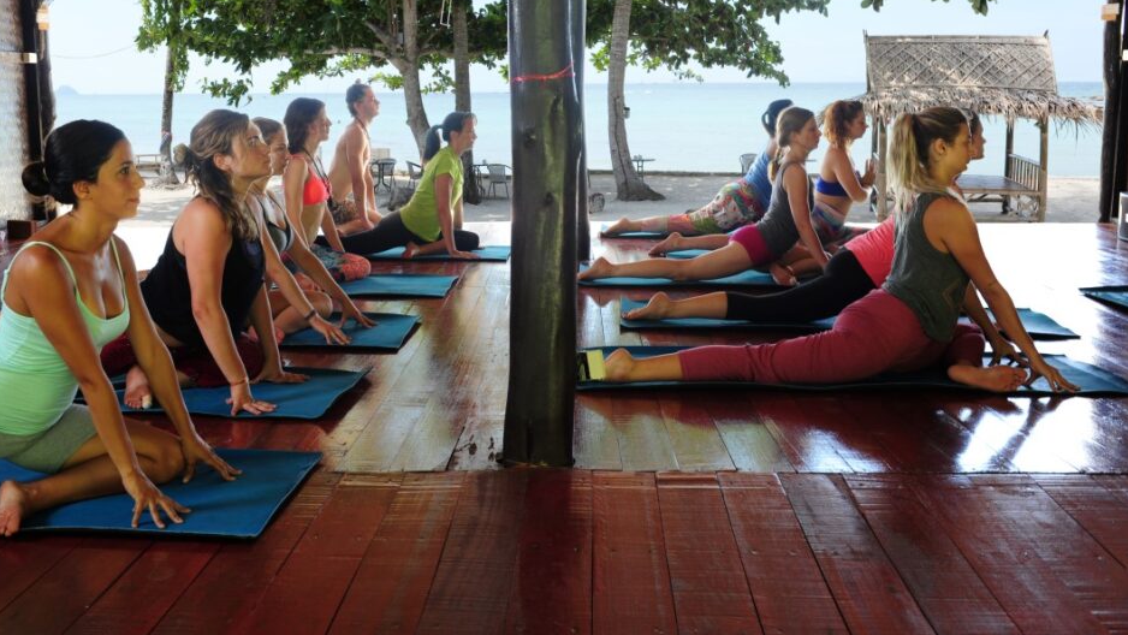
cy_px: 236
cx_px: 516
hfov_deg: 50.4
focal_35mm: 40
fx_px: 1197
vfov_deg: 29.6
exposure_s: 1/30
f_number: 9
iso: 500
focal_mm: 35
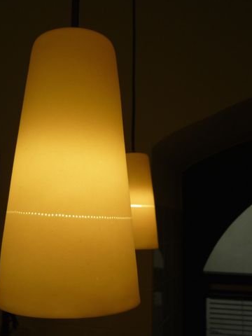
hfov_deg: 39.2
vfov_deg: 51.3
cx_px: 85
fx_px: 349
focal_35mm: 36
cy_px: 176
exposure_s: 1/250
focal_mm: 4.7
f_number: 2.9
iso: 100
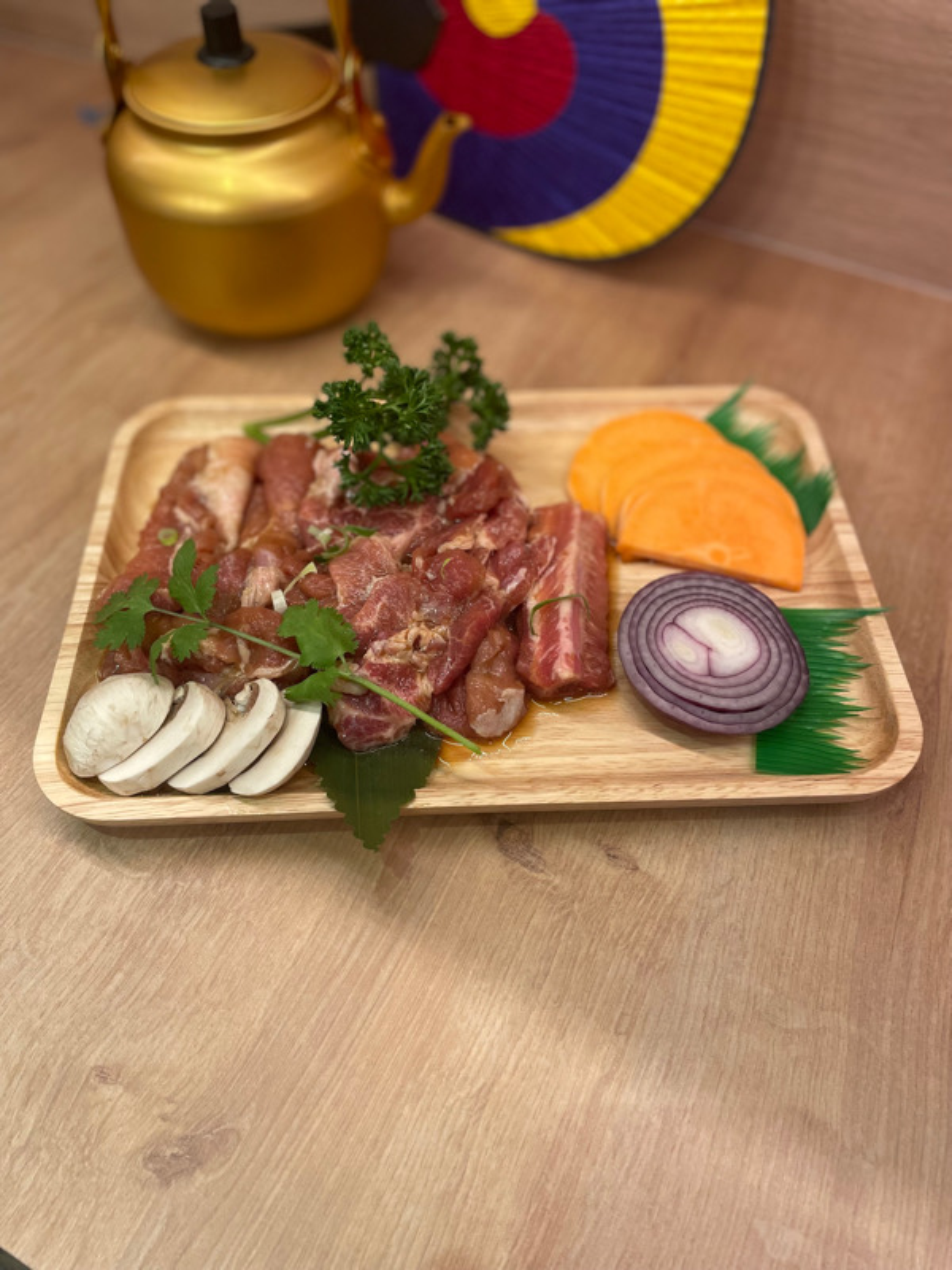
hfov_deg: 53.1
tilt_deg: -53.5
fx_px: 953
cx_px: 476
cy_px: 635
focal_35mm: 26
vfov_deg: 67.3
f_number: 1.6
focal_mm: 4.2
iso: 125
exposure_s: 1/83
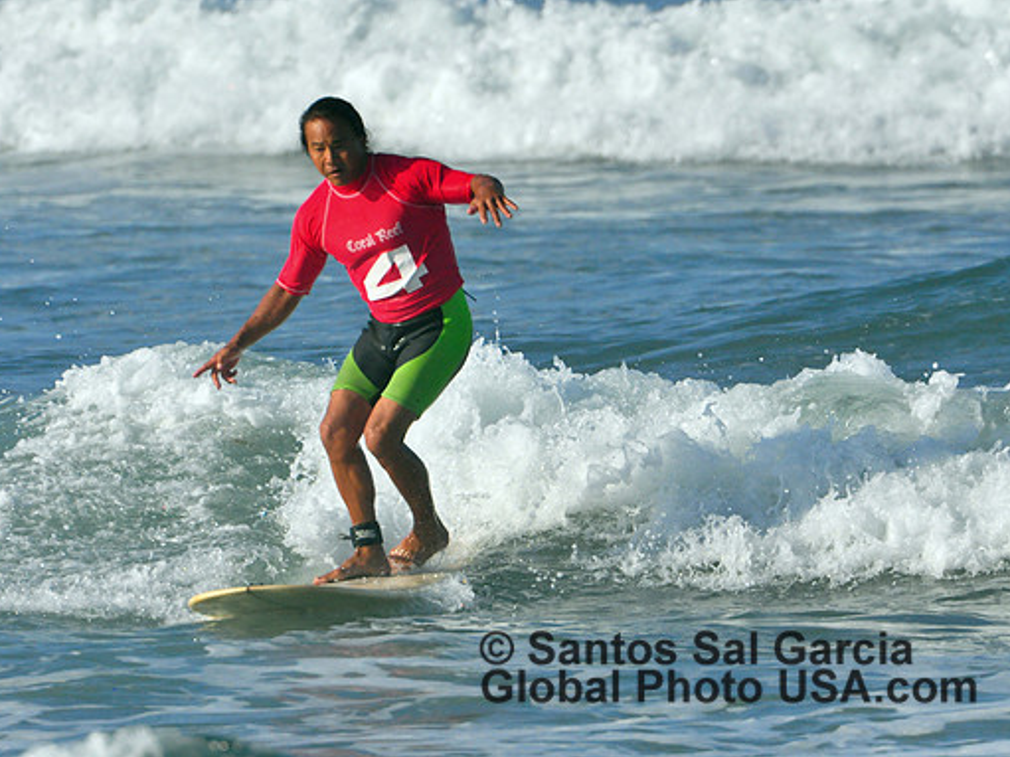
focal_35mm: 900
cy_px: 378
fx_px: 26253
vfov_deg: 1.7
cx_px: 449
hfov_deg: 2.2
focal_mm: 550
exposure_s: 1/2500
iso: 1250
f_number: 10
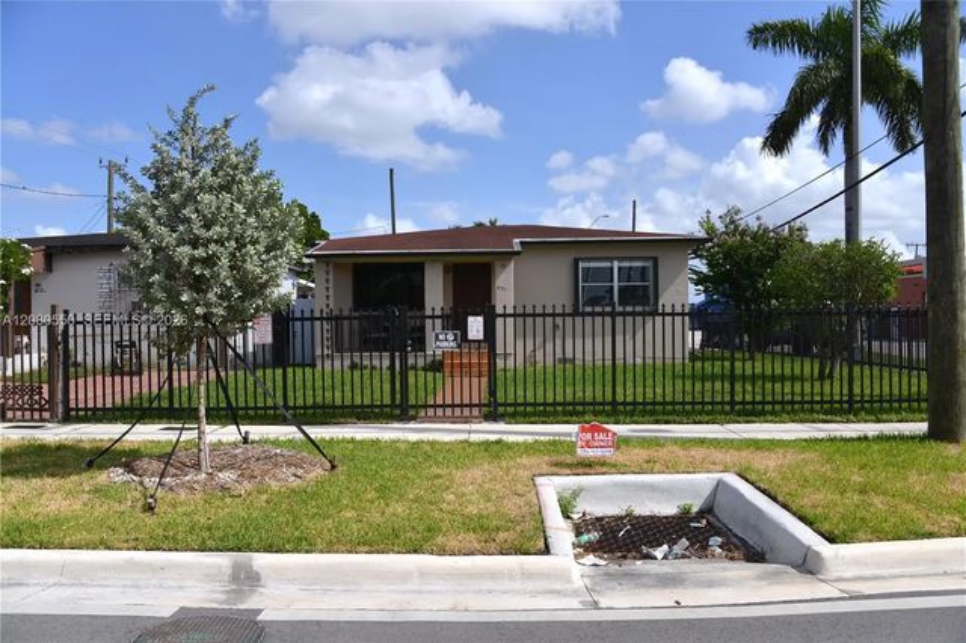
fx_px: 751
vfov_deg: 46.4
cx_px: 483
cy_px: 322
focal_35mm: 28
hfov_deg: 65.5
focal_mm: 28
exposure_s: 1/500
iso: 125
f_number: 11
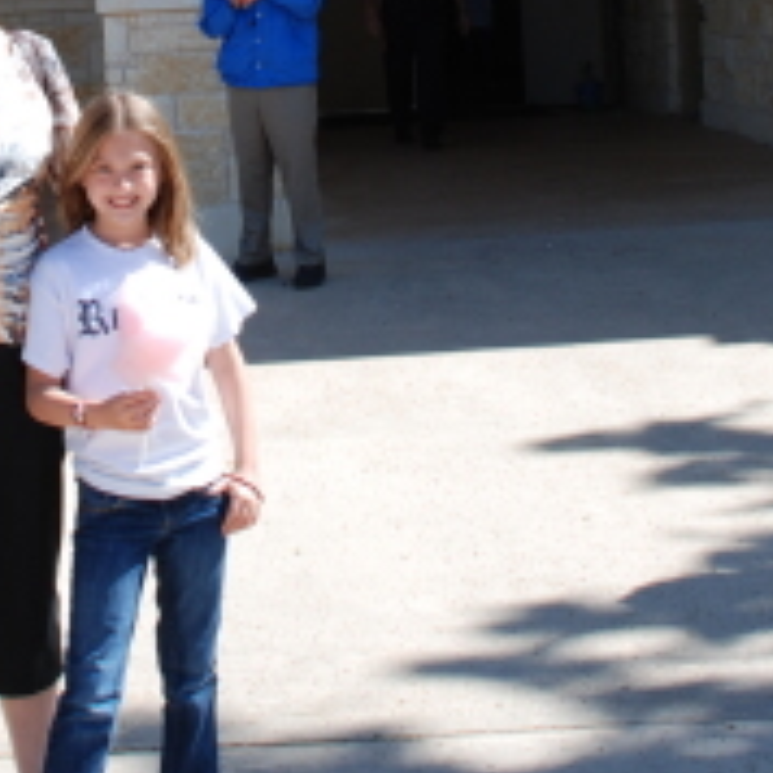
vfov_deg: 18.3
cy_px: -52
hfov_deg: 18.8
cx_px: 195
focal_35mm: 92
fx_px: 2324
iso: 100
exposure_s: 1/160
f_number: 6.3
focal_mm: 20
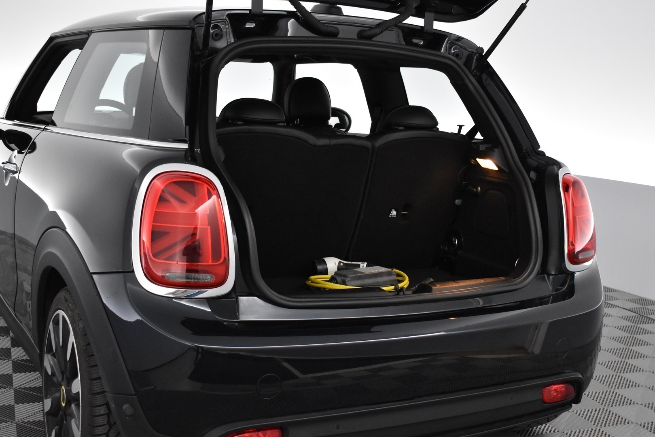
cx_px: 328
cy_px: 218
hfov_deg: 42.3
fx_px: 846
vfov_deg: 29.0
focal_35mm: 46
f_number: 5.6
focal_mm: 31
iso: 3200
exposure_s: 1/125
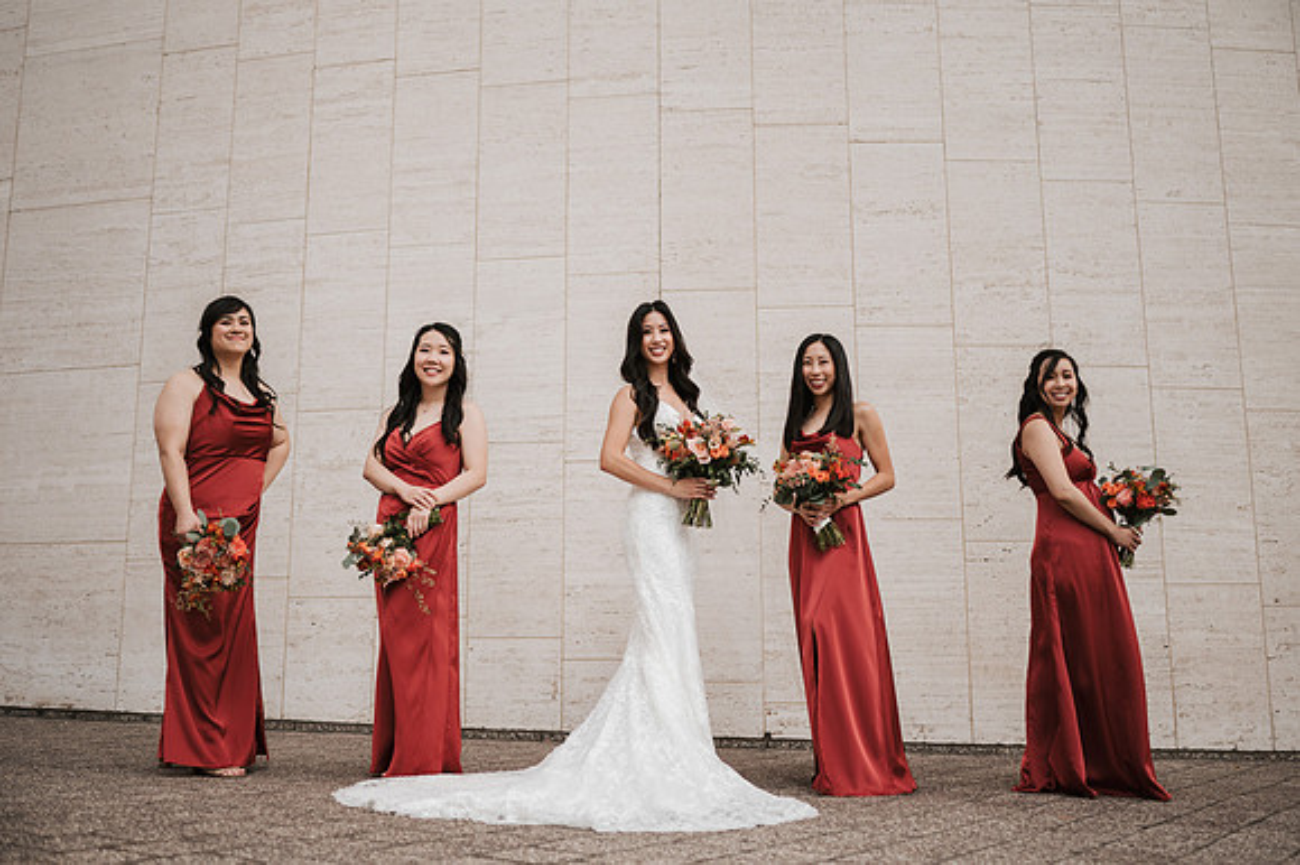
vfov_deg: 33.0
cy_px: 369
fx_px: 1459
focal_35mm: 40
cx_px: 616
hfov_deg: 48.0
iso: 320
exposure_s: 1/2000
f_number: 1.8
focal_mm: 35
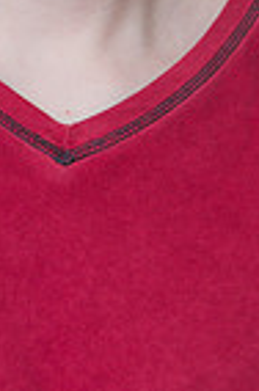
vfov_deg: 3.8
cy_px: -182
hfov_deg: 2.5
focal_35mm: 540
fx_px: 5856
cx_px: 14
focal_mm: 170
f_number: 7.1
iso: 400
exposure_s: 1/250
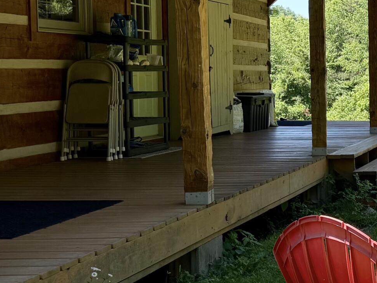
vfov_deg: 19.9
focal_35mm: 74
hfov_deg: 22.6
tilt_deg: -3.9
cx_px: 529
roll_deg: -0.5
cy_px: 121
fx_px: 806
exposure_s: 1/1653
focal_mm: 6.76
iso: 80
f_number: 1.78
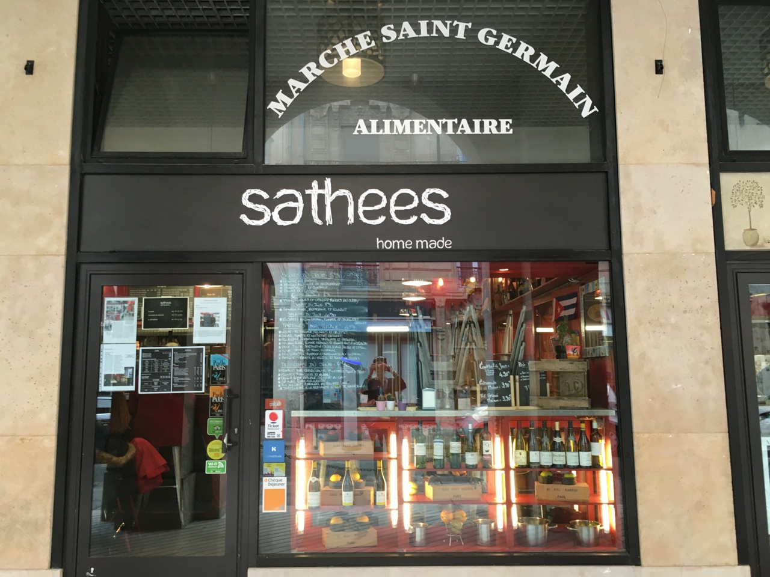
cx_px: 385
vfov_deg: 48.2
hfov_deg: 61.7
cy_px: 288
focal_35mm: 29
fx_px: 645
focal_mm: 4.15
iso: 50
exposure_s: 1/33
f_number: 2.2
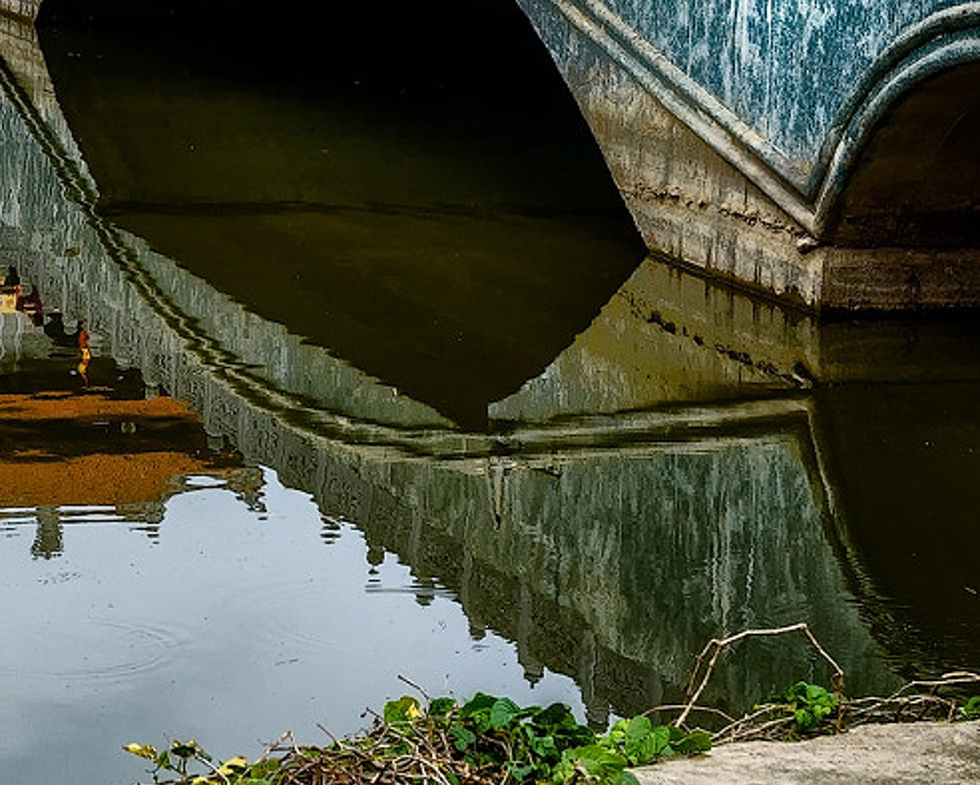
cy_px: 72
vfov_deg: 13.2
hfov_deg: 16.0
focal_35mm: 116
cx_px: -141
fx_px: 3366
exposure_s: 1/160
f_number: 11
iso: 200
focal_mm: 38
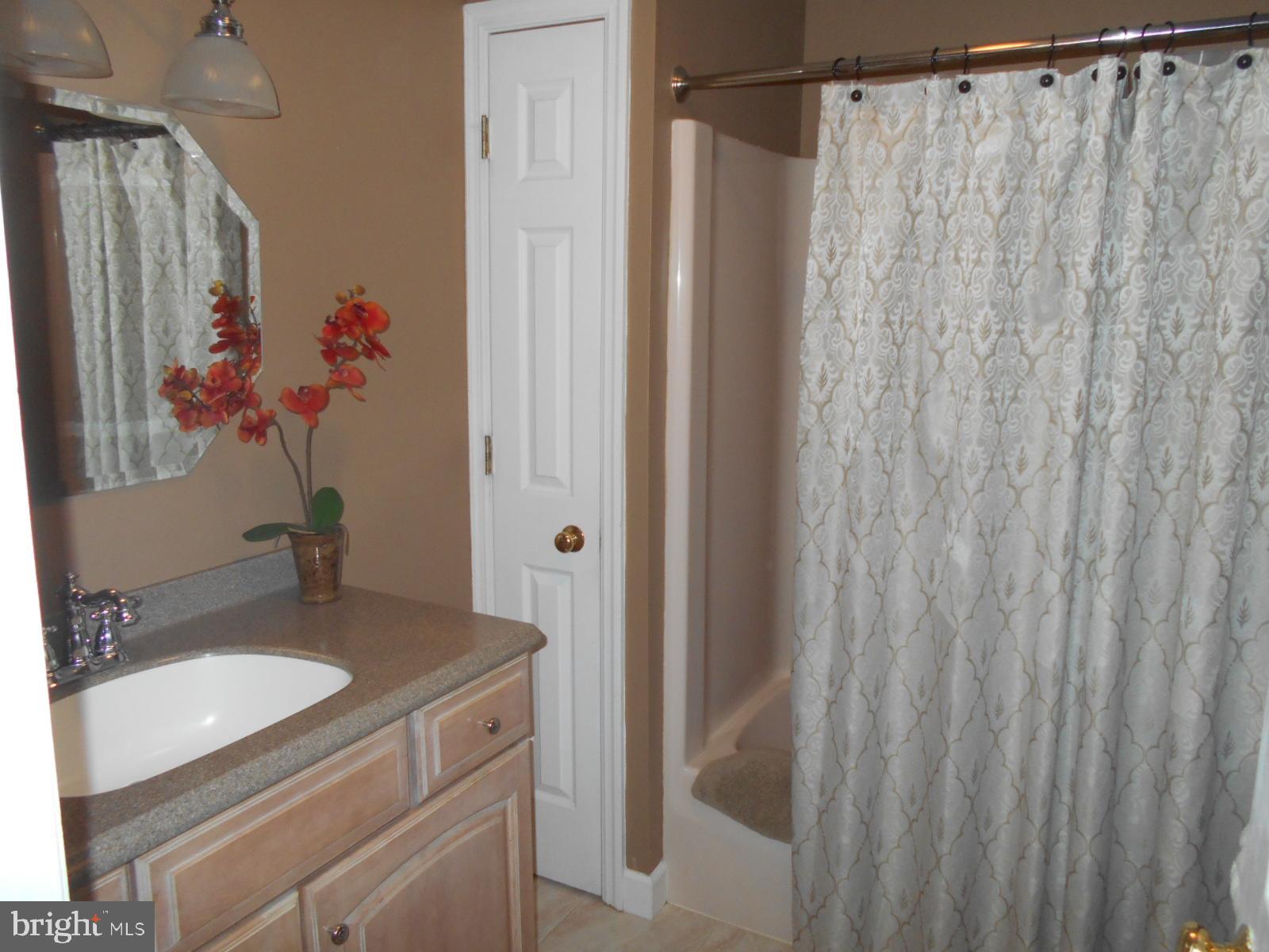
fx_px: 953
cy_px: 476
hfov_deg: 67.3
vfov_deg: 53.1
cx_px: 634
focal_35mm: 26
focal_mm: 4.6
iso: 200
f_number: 3.2
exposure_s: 1/25
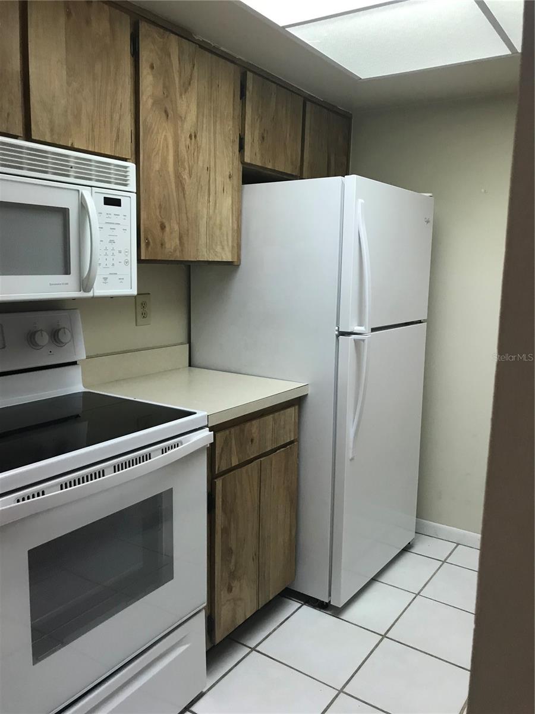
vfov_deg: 63.4
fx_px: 577
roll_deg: -0.9
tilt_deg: -9.3
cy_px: 357
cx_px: 268
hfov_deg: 49.7
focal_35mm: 28
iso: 32
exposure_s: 1/30
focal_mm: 3.99
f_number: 1.8
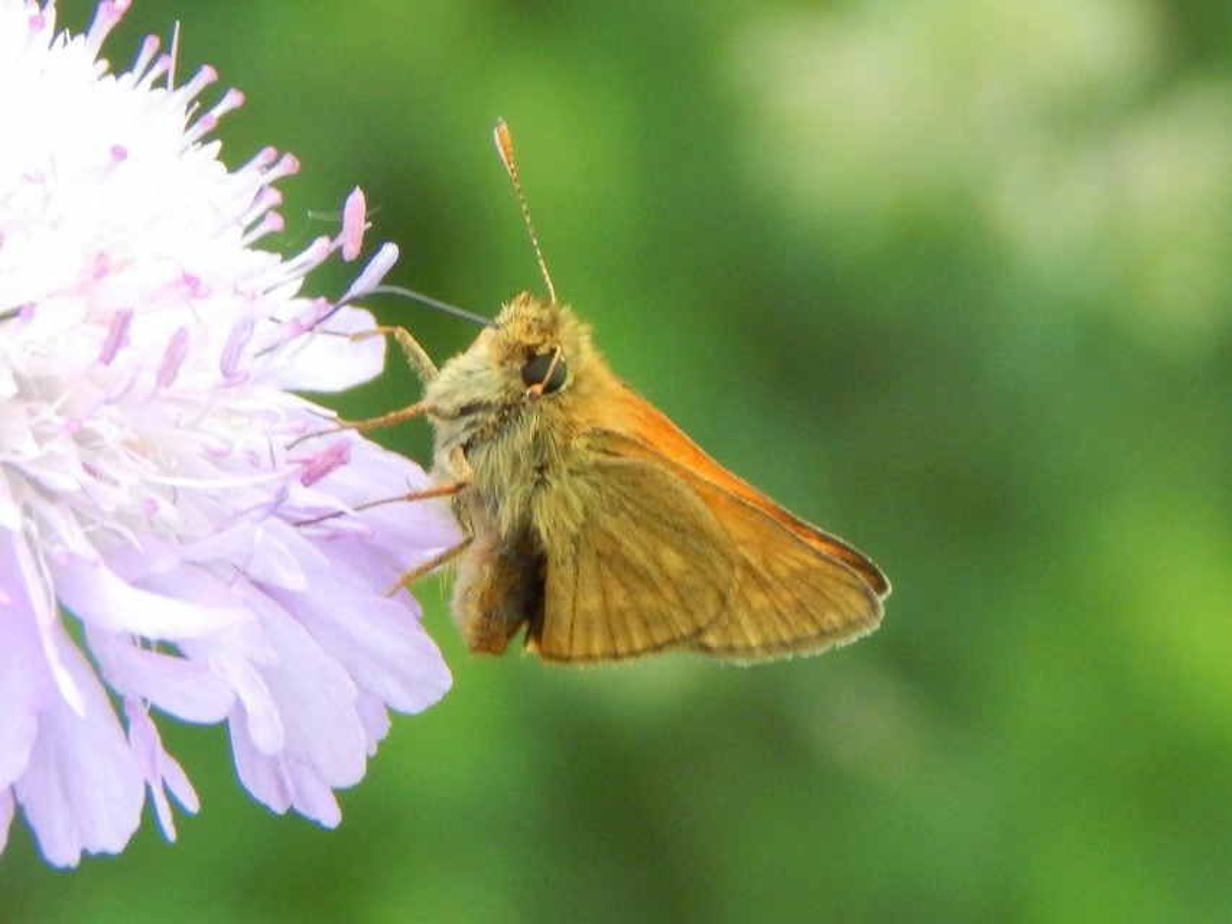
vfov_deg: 7.2
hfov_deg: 9.6
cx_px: 616
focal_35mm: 207
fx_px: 7368
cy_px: 462
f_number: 5.4
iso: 400
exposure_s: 1/200
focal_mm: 37.1
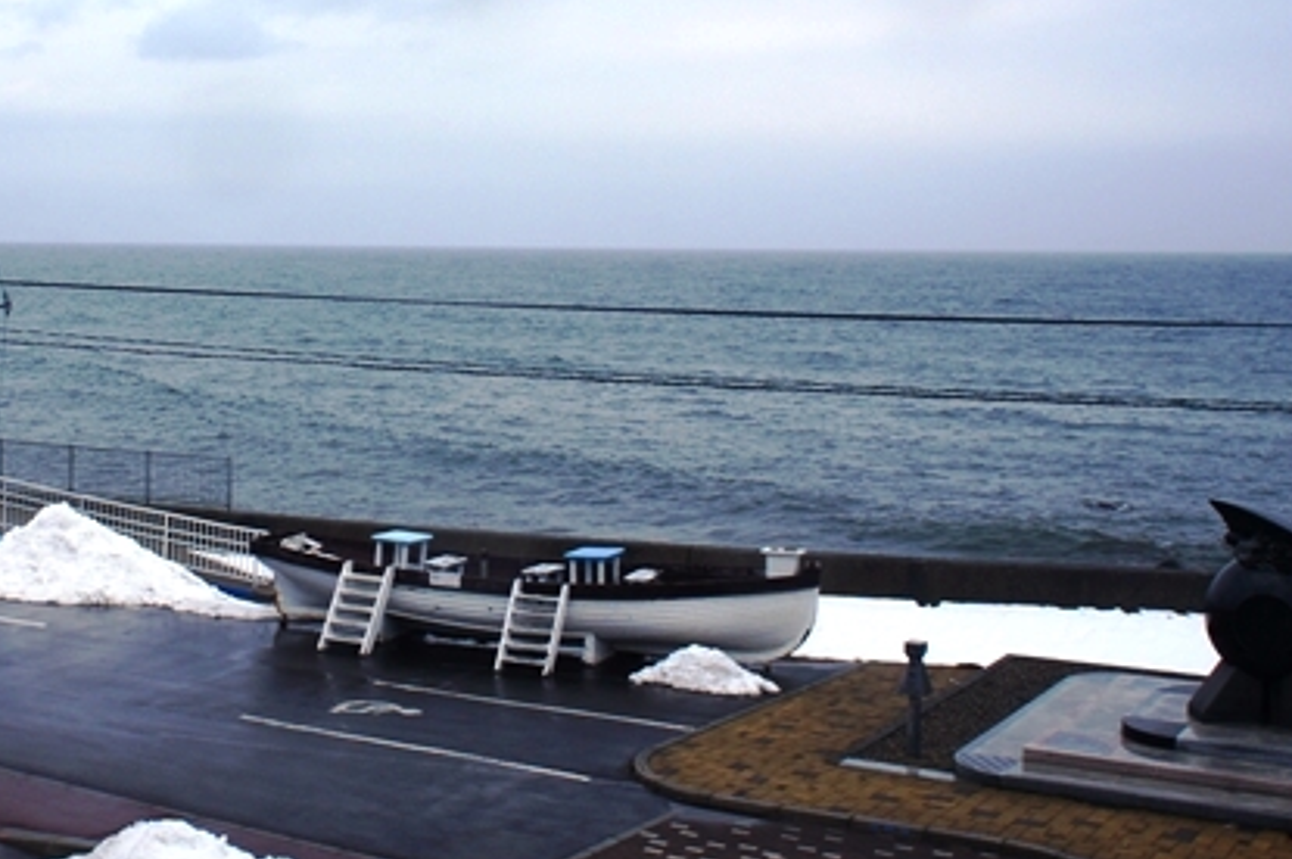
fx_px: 1865
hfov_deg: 37.1
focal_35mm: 52
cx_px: 299
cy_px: 188
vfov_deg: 25.6
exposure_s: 1/125
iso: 200
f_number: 13
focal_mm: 18
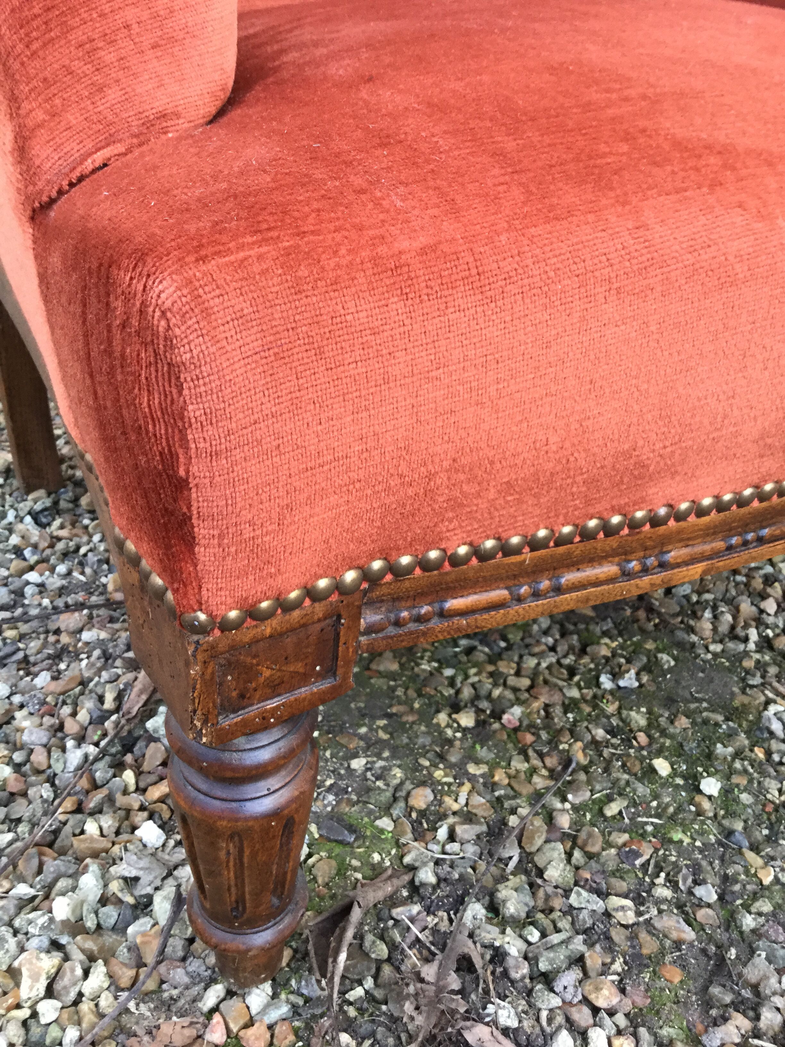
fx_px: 937
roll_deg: +1.5
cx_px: 392
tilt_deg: -31.1
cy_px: 524
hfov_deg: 45.4
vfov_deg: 58.4
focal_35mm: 31
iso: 100
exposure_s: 1/33
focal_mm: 3.3
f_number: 2.4
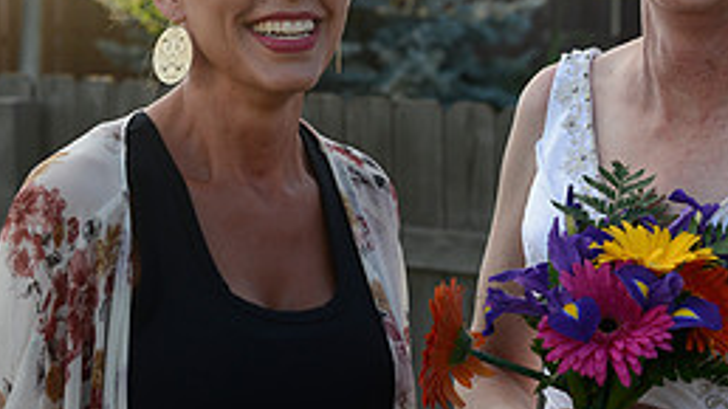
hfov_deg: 17.8
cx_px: 711
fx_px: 2277
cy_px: 236
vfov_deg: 10.3
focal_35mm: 118
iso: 400
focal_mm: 50
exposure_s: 1/400
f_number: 5
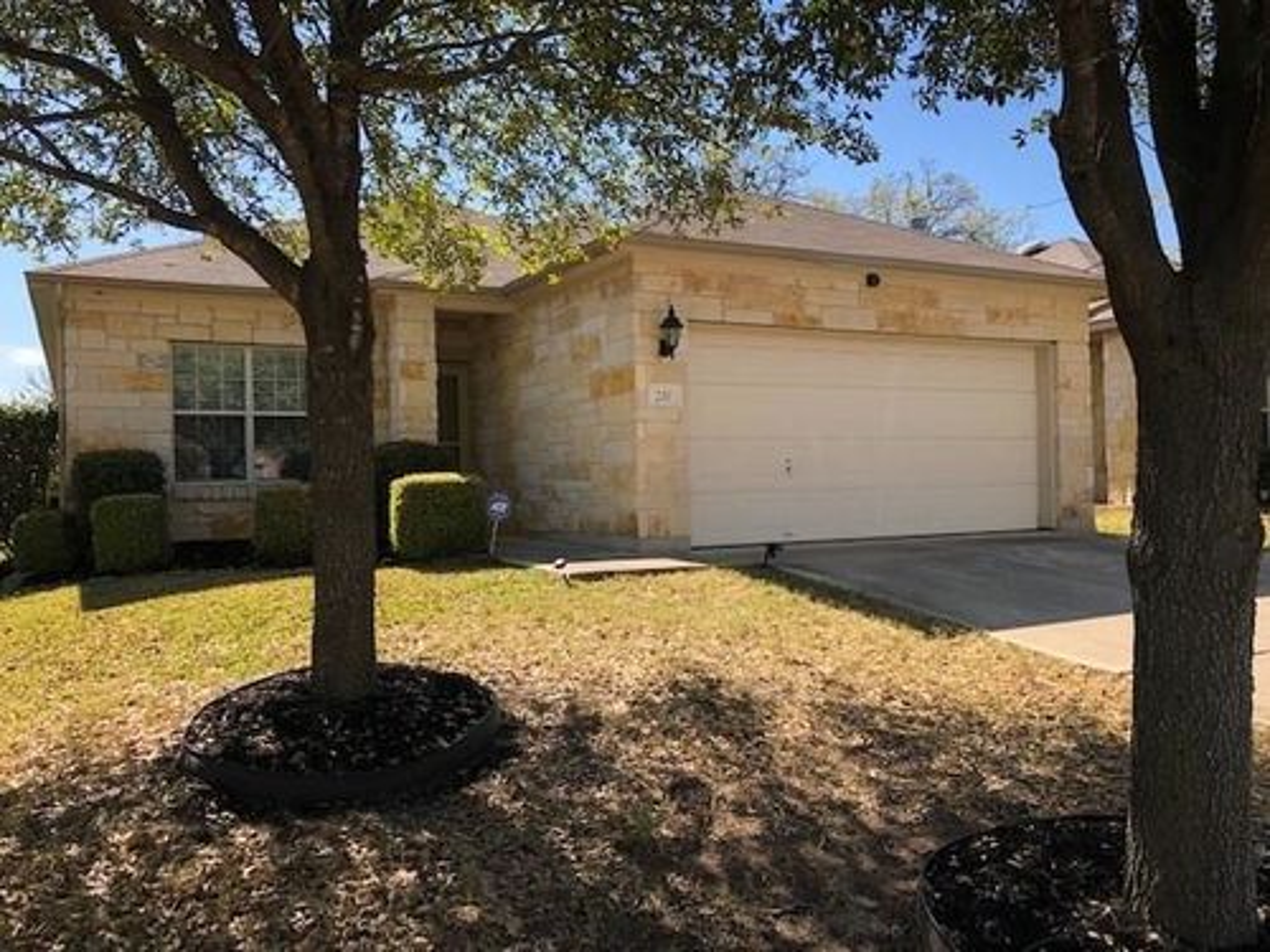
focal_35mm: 28
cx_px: 635
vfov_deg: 49.7
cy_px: 476
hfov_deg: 63.4
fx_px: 1027
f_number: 1.8
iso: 20
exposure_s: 1/750
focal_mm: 4
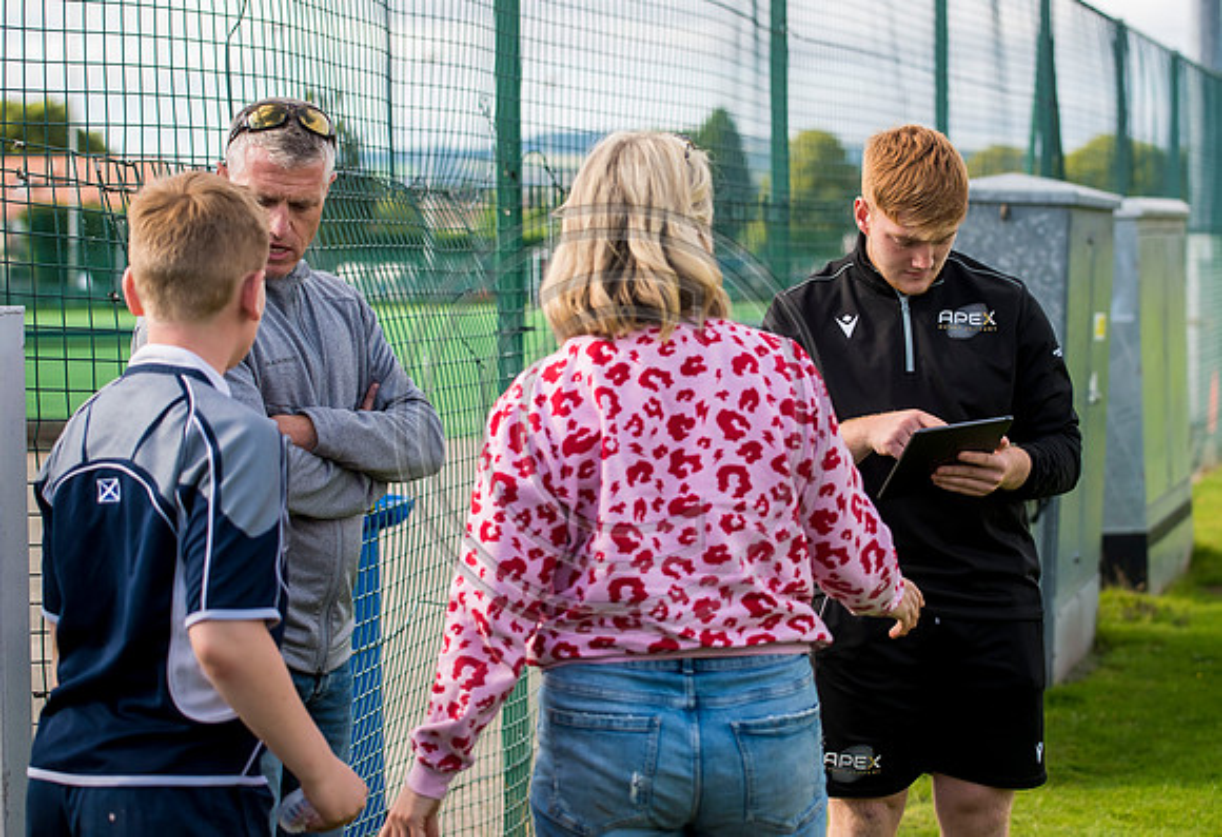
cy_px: 381
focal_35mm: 95
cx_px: 682
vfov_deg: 14.6
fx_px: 3263
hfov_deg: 21.2
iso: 400
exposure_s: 1/1250
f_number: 4
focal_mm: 86
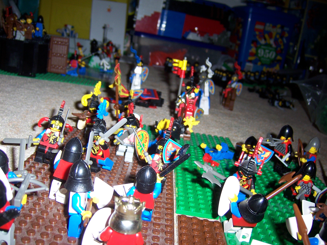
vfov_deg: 39.7
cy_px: 122
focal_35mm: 36
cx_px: 164
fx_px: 340
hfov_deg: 51.4
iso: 80
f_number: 2.8
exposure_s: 1/60
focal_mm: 6.2
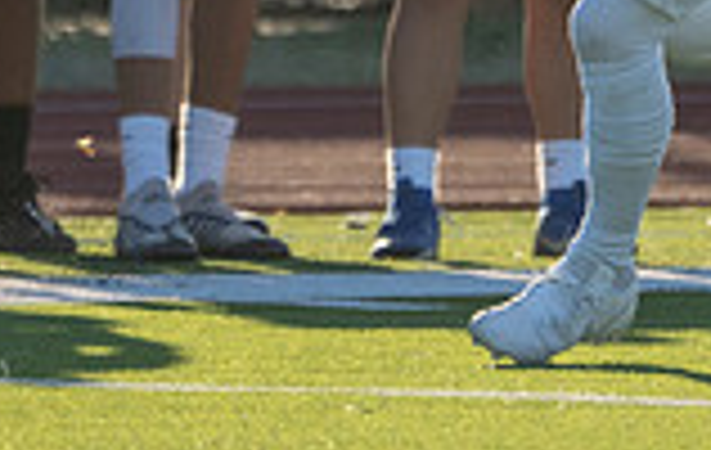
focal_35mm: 2230
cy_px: -434
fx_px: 43365
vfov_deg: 0.6
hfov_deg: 0.9
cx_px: 685
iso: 500
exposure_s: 1/1250
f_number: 5.6
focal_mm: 400
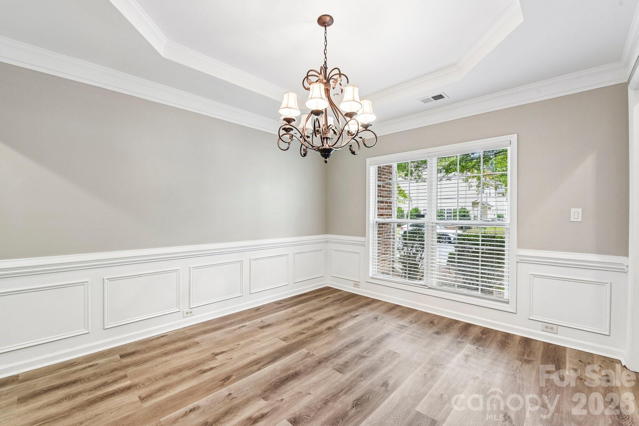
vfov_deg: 81.2
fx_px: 248
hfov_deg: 104.3
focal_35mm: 14
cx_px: 320
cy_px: 213
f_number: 8
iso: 200
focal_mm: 14
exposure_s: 1/6
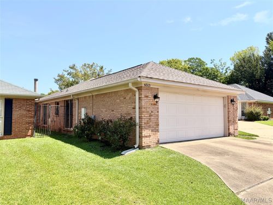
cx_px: 136
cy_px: 102
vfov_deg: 53.1
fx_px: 205
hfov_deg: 67.3
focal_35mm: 26
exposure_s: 1/2639
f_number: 1.6
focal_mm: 5.96
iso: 50
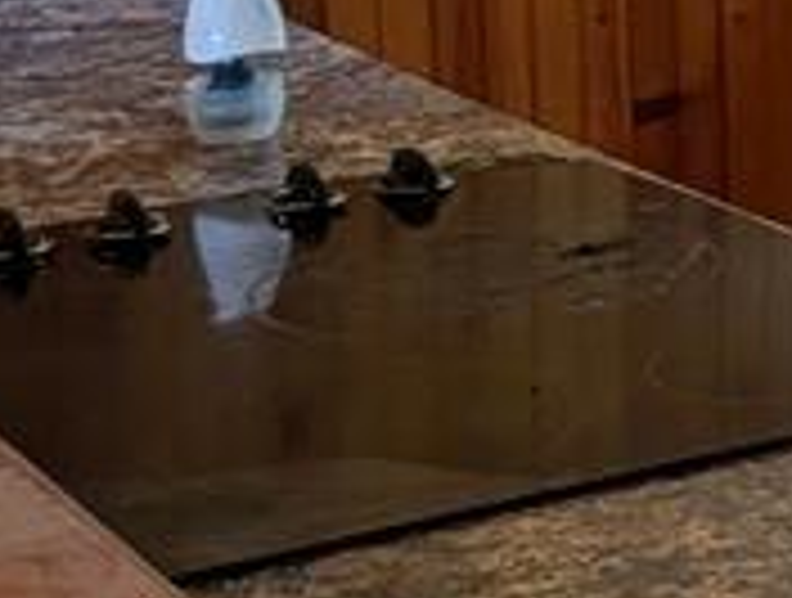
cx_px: 1458
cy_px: -261
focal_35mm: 139
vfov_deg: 10.4
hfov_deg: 12.8
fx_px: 3189
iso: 20
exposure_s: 1/144
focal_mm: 6.9
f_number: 1.68
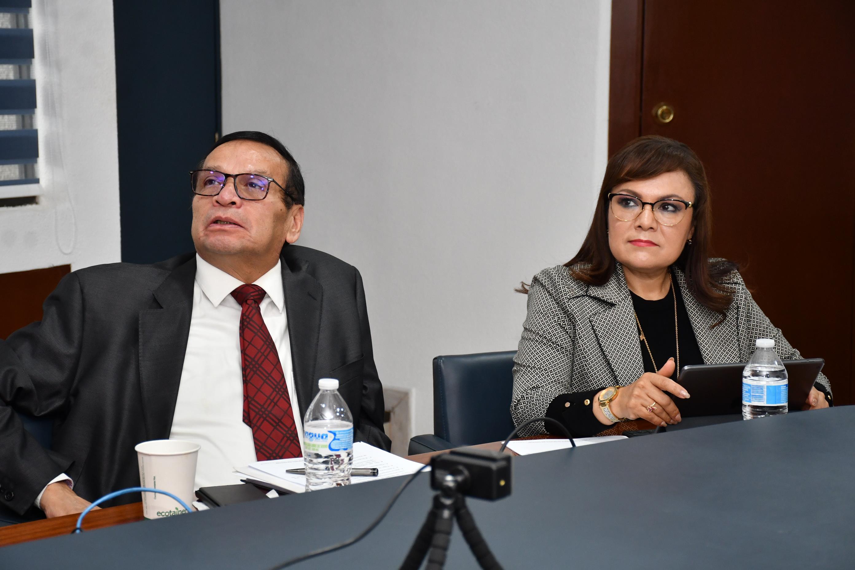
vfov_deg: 15.2
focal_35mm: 90
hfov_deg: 22.6
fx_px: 2137
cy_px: 285
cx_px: 428
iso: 1000
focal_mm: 60
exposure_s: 1/100
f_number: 5.6
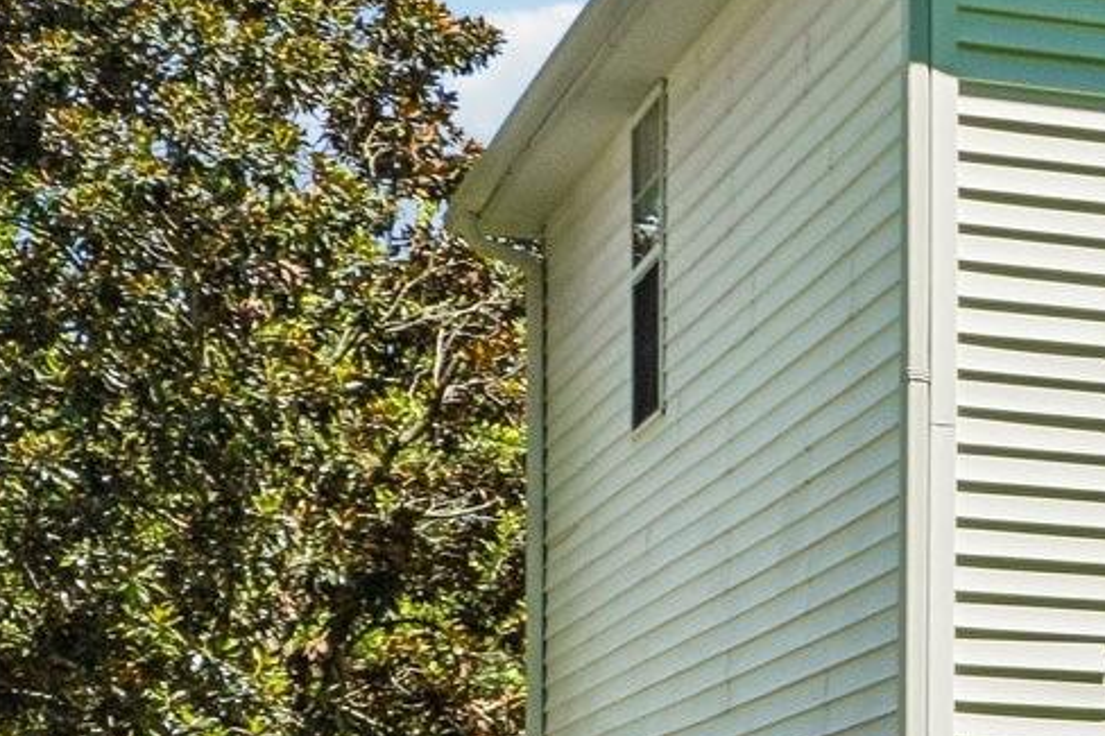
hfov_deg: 14.1
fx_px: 3866
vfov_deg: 10.9
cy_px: 465
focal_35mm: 126
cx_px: 2076
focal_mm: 20
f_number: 8
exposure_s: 1/250
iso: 100
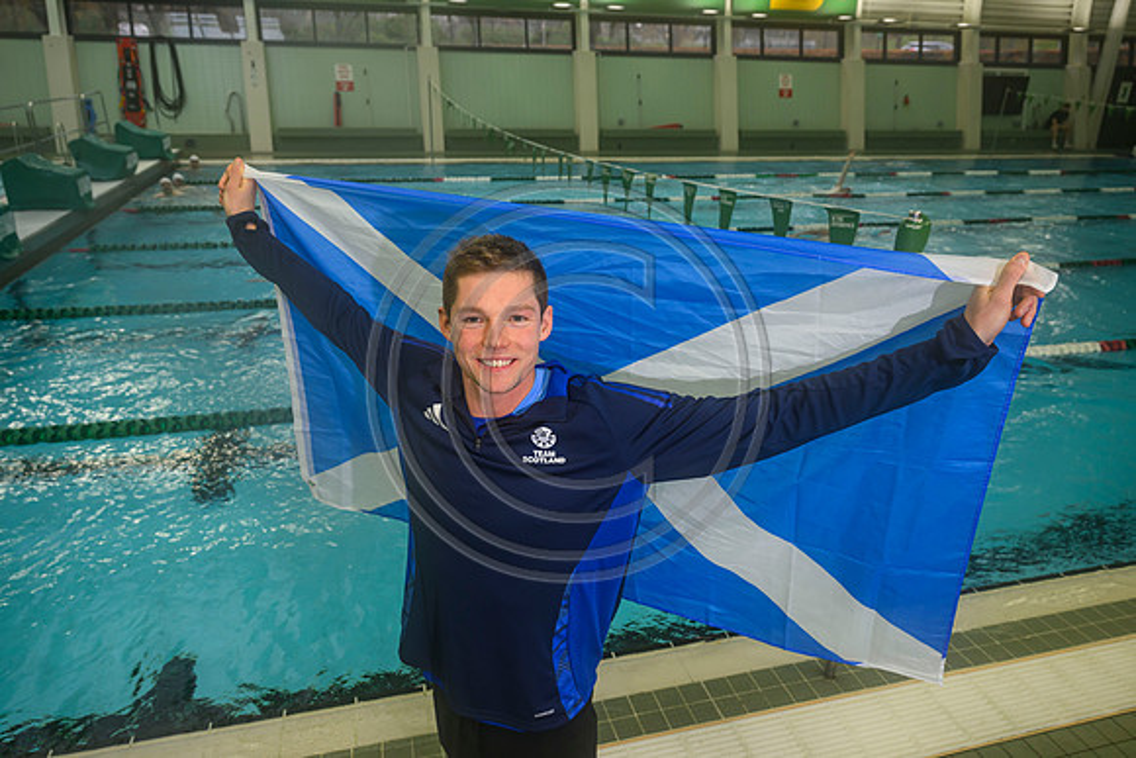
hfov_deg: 73.7
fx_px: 757
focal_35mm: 24
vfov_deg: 53.2
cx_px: 568
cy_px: 379
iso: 500
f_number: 5
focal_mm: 24
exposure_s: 1/125
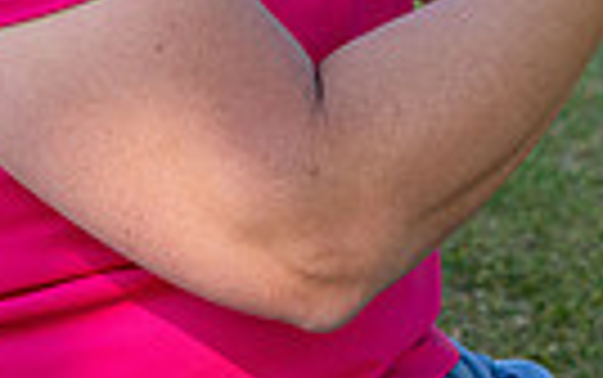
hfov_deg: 5.6
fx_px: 6184
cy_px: -398
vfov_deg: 3.5
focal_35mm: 376
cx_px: 554
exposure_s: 1/200
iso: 200
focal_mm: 85
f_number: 6.3
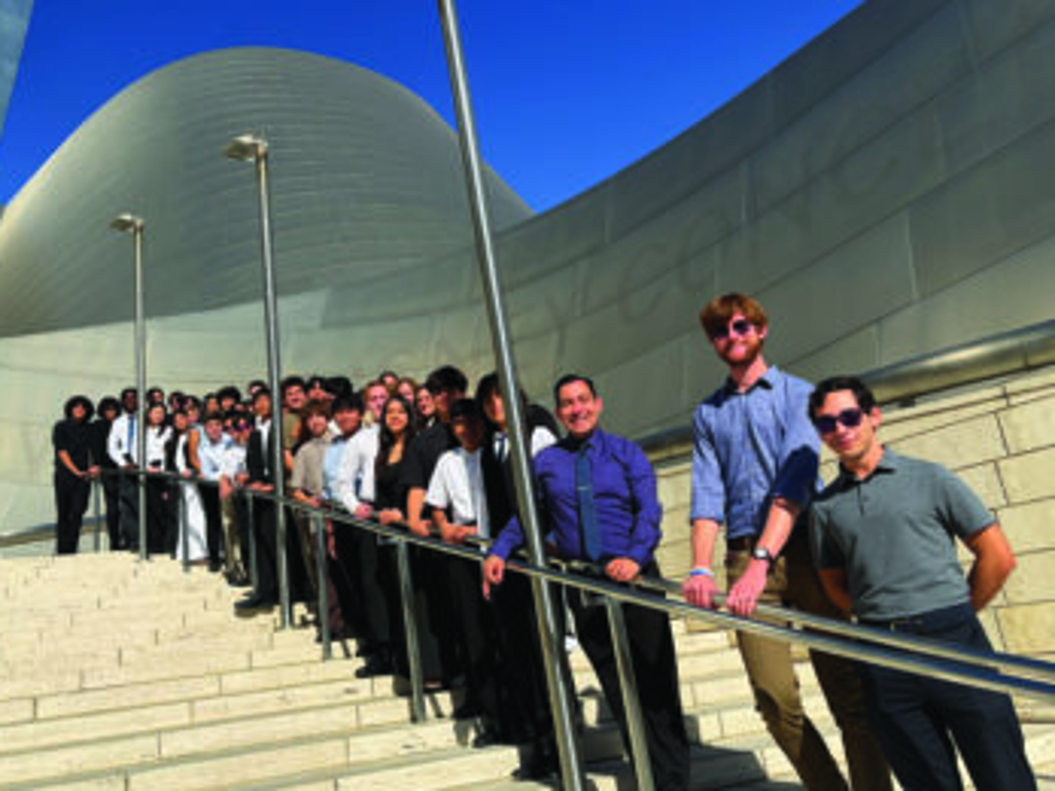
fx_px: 914
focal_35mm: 30
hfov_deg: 59.8
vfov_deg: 46.7
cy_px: 359
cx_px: 471
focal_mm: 5.96
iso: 50
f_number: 1.6
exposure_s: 1/3831
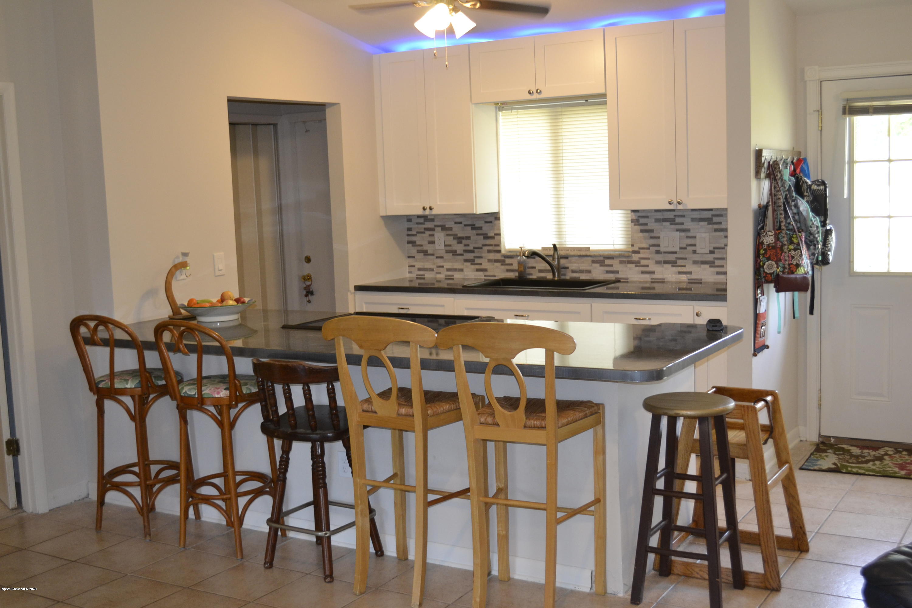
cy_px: 304
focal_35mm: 39
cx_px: 456
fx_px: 988
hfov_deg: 49.6
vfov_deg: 34.2
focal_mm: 26
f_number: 4.2
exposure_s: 1/60
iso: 900
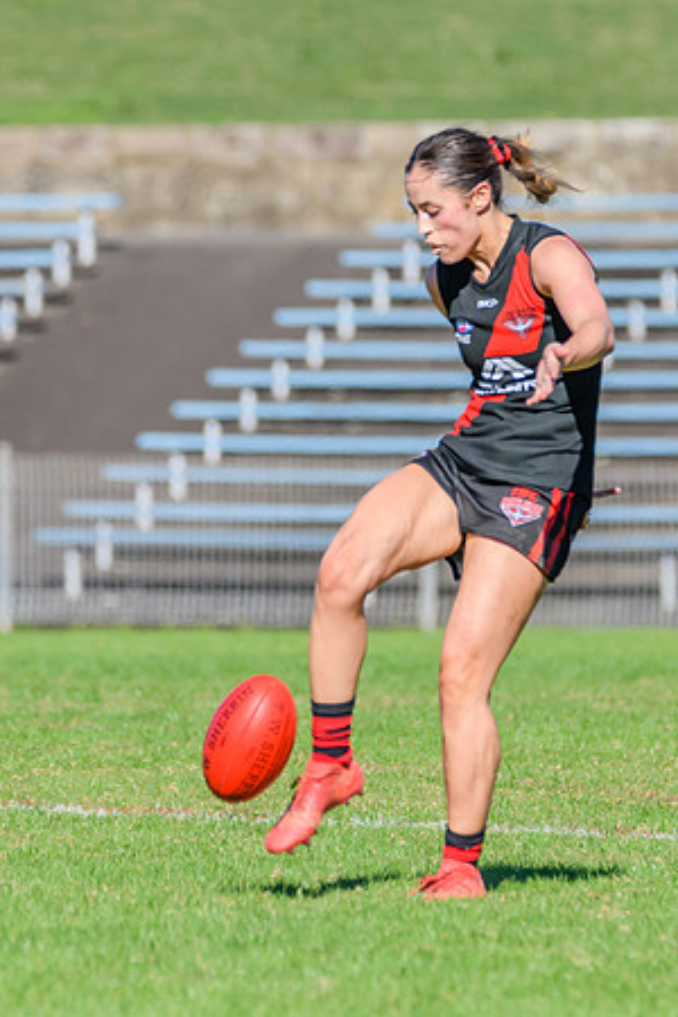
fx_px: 23215
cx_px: 386
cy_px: 436
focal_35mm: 822
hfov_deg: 1.7
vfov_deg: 2.5
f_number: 8
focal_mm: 400
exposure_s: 1/1600
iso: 640
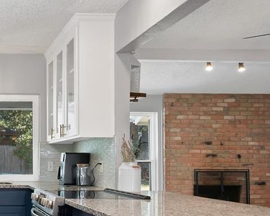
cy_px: 160
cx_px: -16
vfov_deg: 32.2
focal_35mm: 46
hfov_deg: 35.4
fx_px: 367
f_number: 9
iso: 640
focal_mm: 20
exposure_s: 1/3
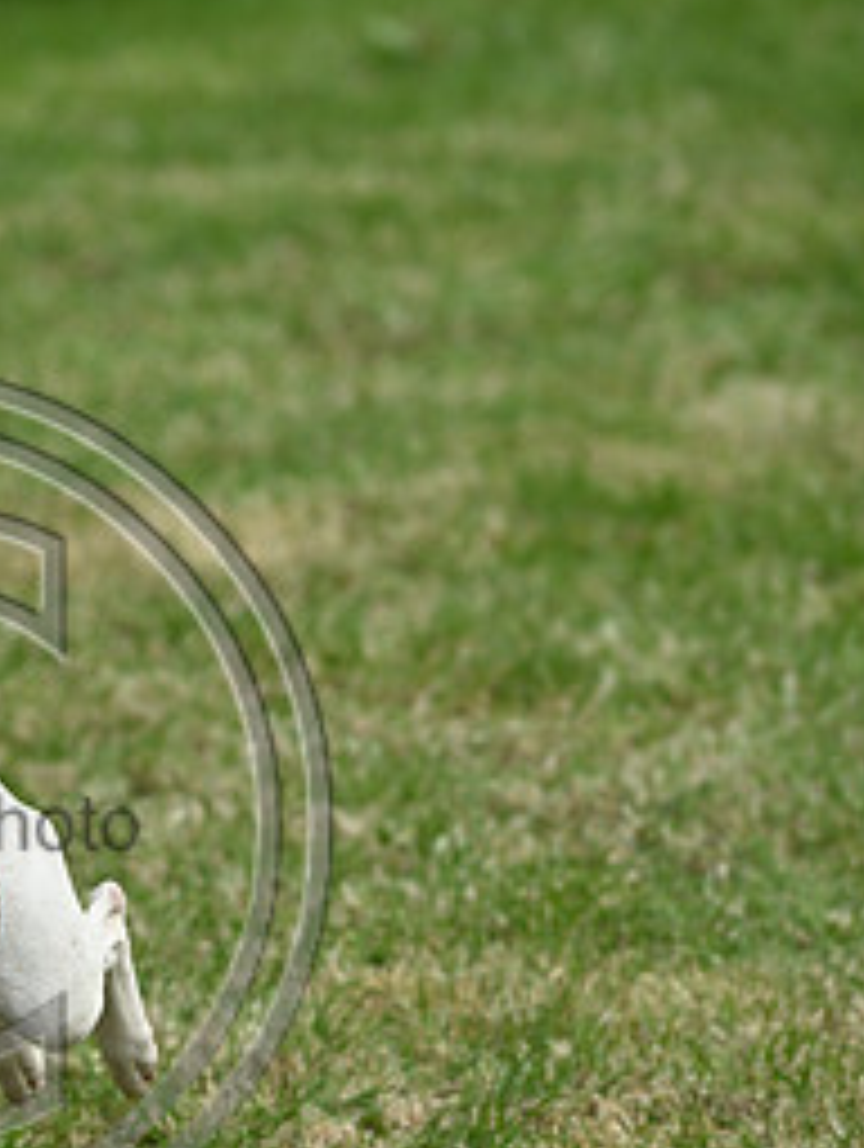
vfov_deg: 5.0
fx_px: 13046
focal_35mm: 393
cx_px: -184
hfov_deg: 3.8
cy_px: 763
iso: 160
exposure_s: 1/1000
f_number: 4.5
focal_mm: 180
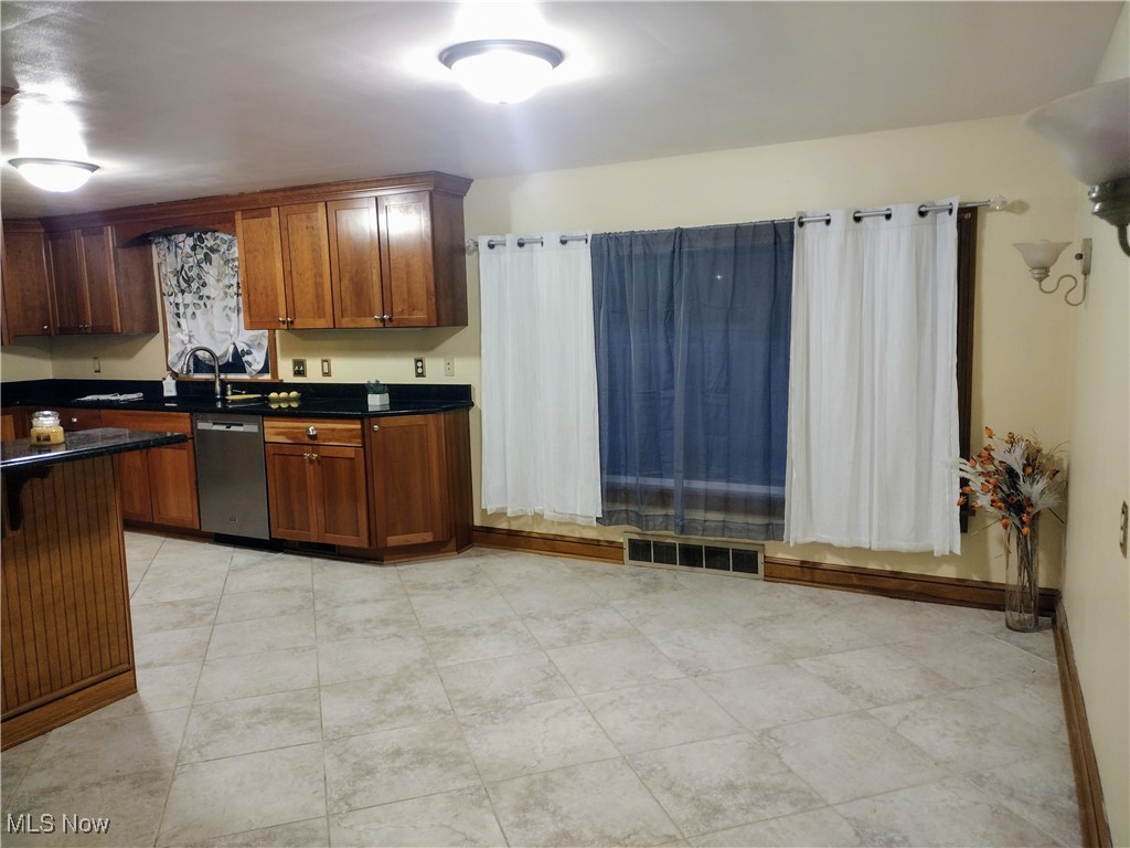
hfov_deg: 65.3
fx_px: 881
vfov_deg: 51.4
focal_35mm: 27
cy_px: 424
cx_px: 565
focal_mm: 4.71
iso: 466
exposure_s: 1/40
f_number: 1.7
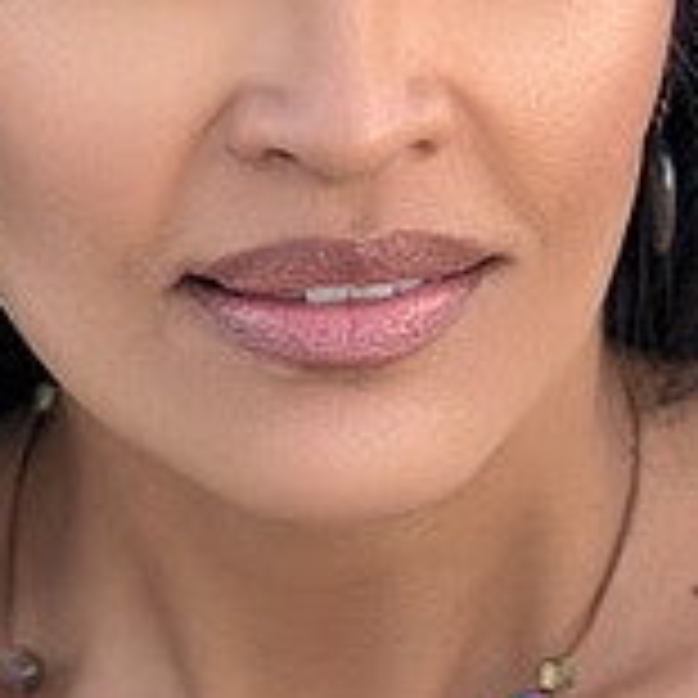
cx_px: 570
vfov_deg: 2.3
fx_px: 16996
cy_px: 2198
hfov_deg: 2.4
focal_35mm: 745
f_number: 1.4
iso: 250
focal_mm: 85
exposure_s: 1/1000
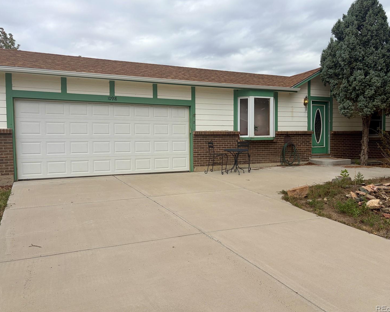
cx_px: 204
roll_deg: +1.8
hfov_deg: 62.2
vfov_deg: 51.5
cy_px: 153
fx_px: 323
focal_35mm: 28
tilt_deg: -3.1
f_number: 1.6
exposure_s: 1/4065
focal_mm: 5.96
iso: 50
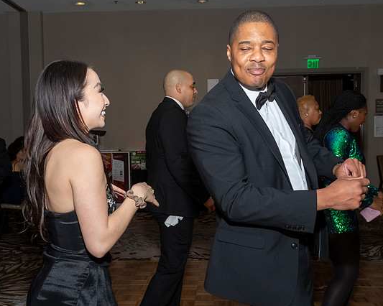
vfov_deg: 30.2
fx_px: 567
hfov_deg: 37.3
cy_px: 165
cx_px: 176
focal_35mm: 50
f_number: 6.3
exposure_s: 1/250
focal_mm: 22
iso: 500
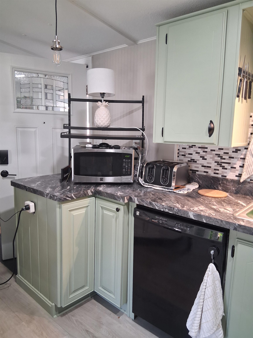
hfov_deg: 53.1
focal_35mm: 26
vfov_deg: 67.3
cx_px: 126
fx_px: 253
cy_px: 169
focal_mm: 3.98
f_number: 1.8
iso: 500
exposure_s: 1/50
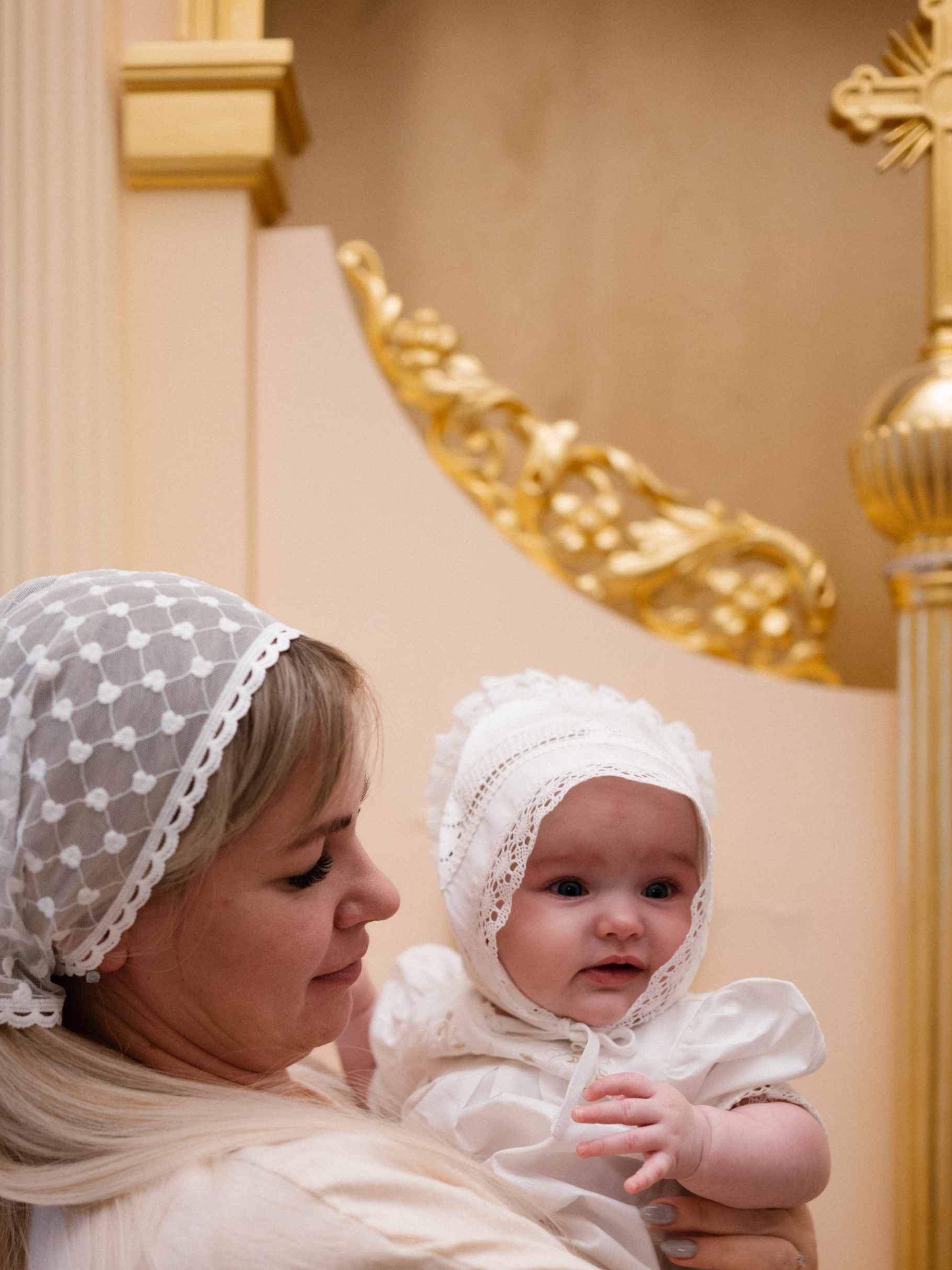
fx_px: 1943
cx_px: 351
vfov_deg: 35.6
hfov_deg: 27.4
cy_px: 902
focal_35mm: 53
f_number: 1.8
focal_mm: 35
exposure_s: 1/250
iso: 640
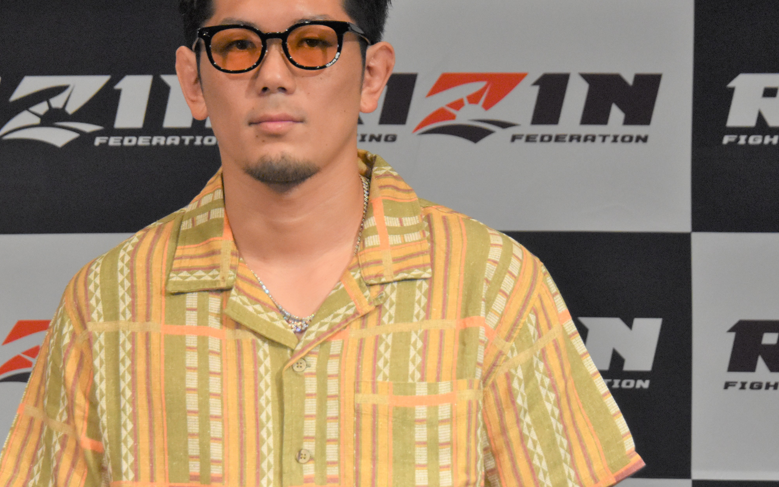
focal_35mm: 288
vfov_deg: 4.6
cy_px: 212
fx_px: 6109
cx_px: 257
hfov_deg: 7.3
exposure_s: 1/400
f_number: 5.6
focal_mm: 125
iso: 3200
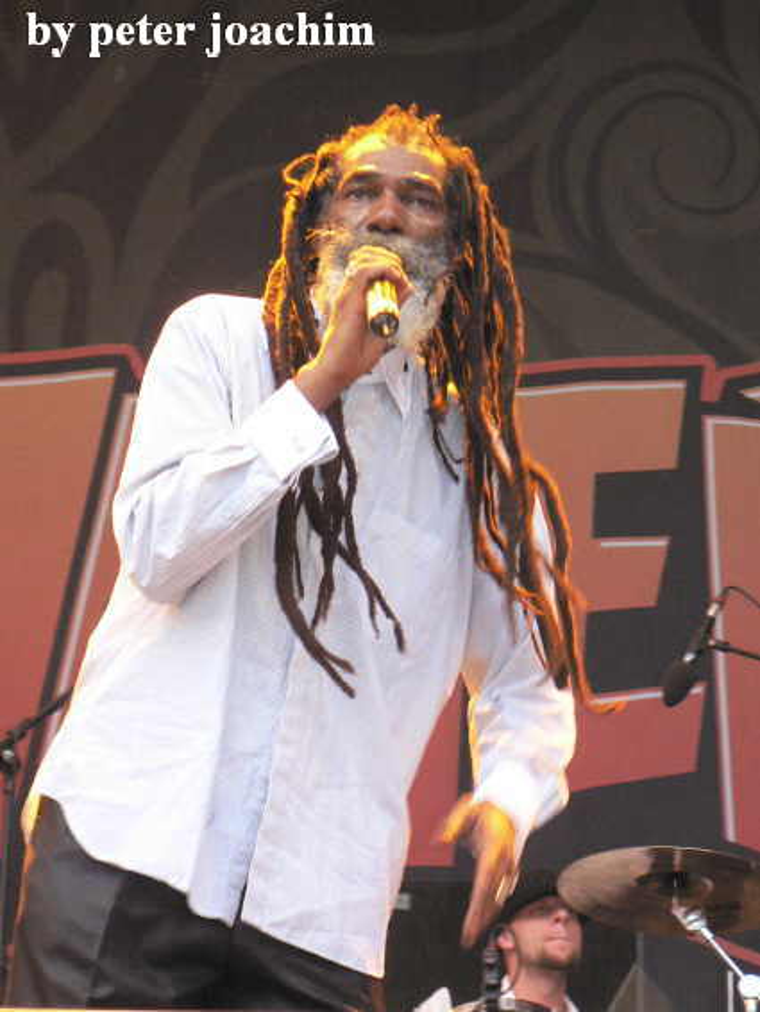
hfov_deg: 9.5
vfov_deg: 12.7
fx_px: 4563
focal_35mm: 156
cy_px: 506
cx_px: 380
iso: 400
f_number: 3.3
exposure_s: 1/60
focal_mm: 26.8
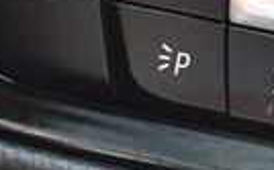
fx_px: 1855
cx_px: 346
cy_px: 29
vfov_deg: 5.2
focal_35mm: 249
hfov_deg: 8.3
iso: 2000
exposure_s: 1/125
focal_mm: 34
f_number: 4.5
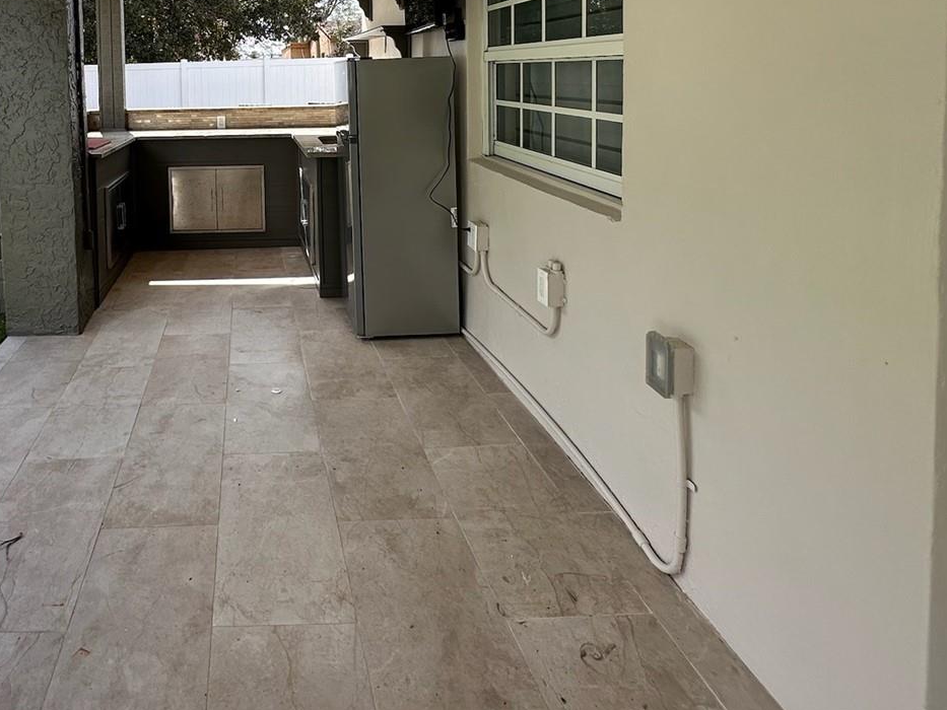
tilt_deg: -3.4
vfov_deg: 51.8
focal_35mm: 24
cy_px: 106
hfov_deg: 67.1
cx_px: 239
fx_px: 657
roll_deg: +0.4
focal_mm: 2.22
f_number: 2.2
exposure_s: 1/629
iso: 40
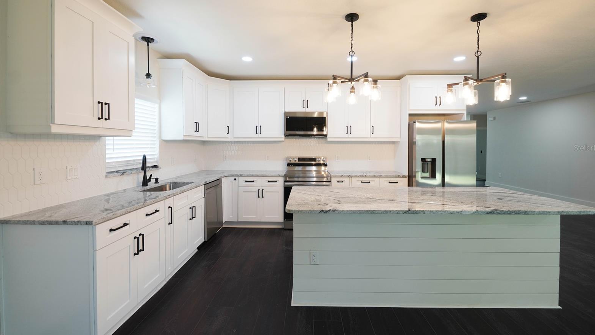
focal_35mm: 15
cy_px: 148
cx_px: 304
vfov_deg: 70.3
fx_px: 237
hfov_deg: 103.0
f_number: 3.5
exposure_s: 1/200
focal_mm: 14
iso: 800
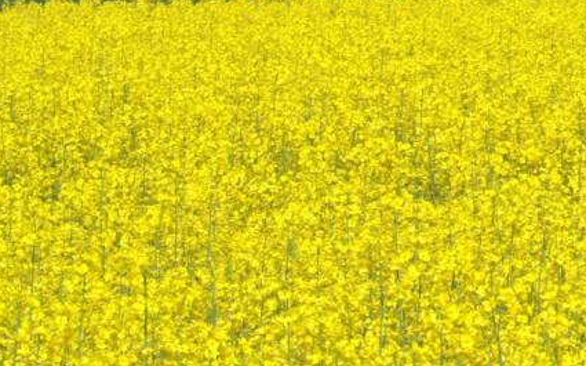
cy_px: -88
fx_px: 4409
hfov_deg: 7.6
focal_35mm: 276
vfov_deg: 4.7
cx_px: 590
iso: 100
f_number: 16
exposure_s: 1/125
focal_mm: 75
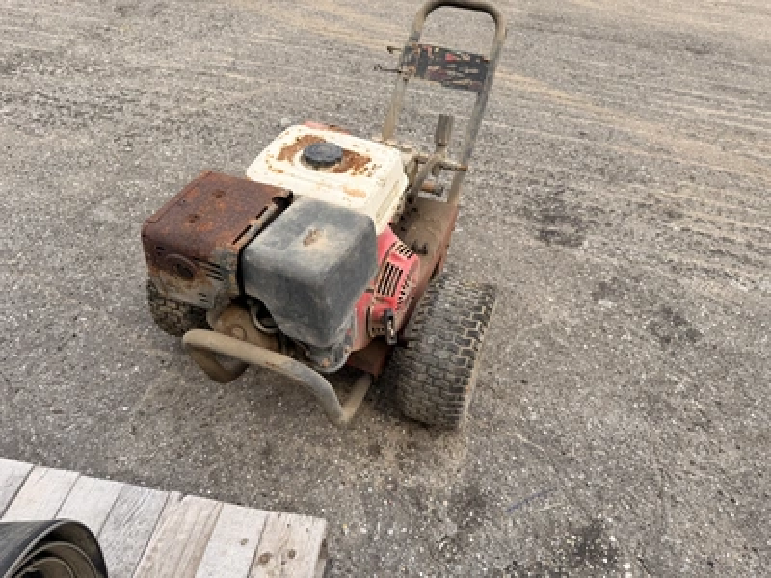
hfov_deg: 71.6
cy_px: 289
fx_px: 535
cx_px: 386
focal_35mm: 24
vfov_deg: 56.8
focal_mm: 6.76
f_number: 1.78
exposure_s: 1/1727
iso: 80
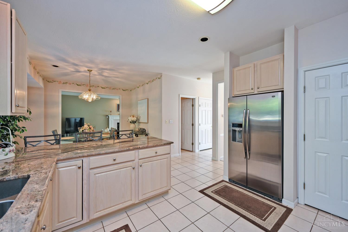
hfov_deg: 104.3
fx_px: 135
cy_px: 116
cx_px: 174
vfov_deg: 81.2
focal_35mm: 14
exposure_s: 1/60
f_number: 4
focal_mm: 14
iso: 200
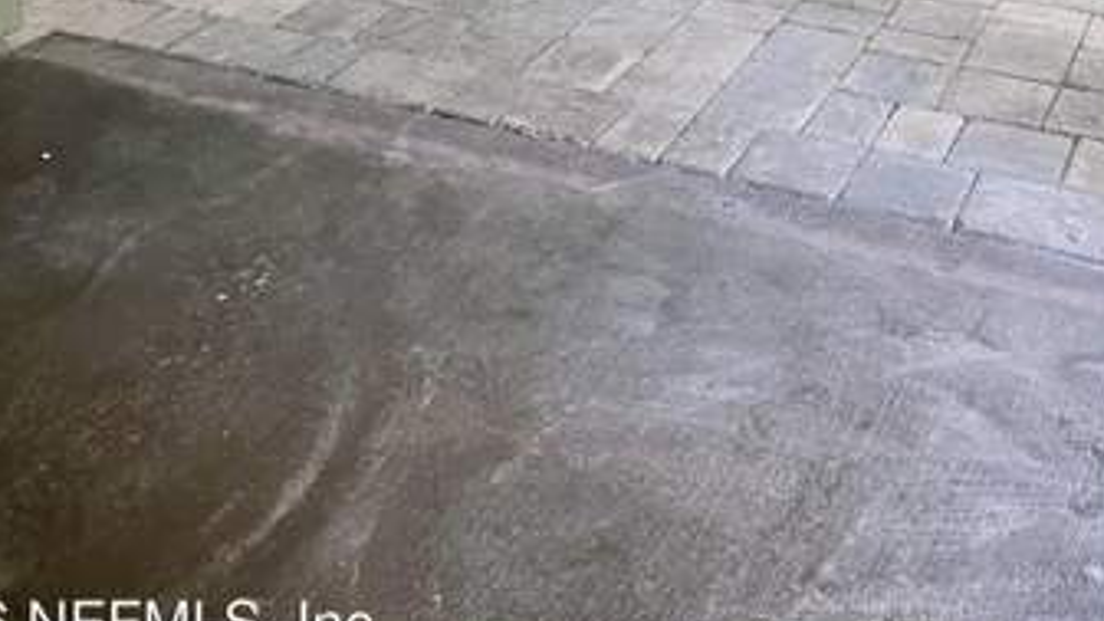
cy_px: -332
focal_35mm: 54
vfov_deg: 19.2
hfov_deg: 38.4
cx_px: 618
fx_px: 1581
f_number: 1.5
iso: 400
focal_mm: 5.7
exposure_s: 1/60
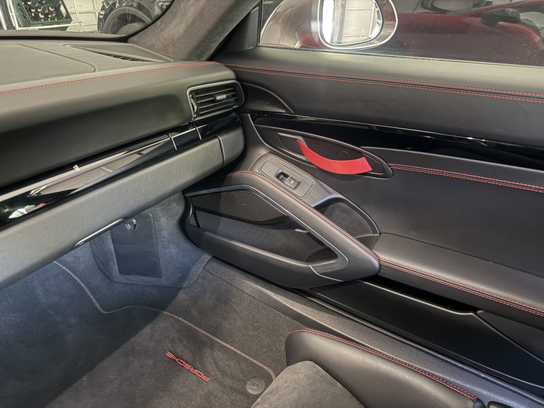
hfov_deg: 71.6
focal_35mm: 24
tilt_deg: -30.3
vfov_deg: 56.8
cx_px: 272
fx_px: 377
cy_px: 204
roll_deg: -0.5
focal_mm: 6.76
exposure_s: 1/16
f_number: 1.78
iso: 1600
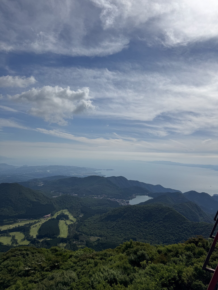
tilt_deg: +2.3
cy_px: 145
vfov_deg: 71.6
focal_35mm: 24
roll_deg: -2.4
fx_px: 202
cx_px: 109
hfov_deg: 56.8
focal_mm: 6.76
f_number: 1.78
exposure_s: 1/12346
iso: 64
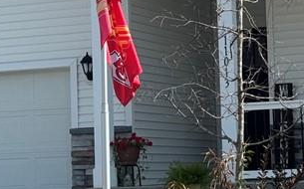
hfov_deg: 12.3
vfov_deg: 7.6
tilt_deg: +6.0
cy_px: 18
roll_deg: +1.1
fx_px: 1415
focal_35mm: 171
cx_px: 168
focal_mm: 6.76
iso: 64
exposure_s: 1/4608
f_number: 1.78
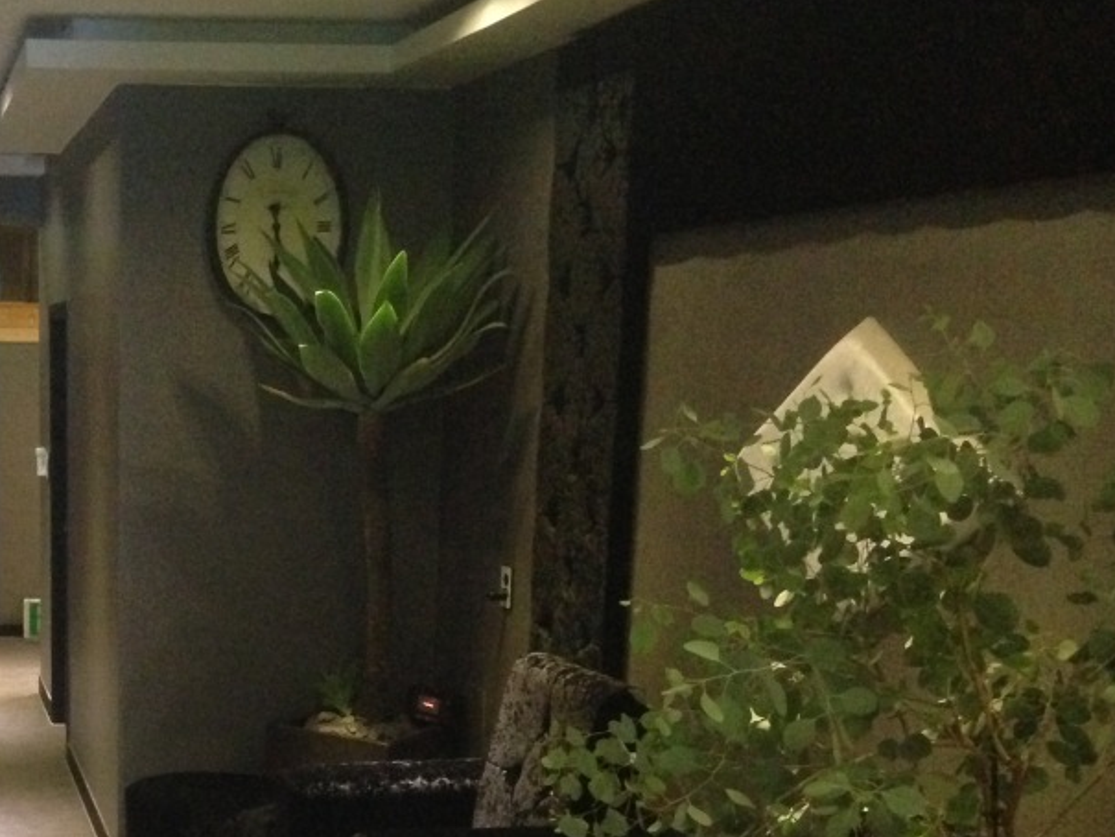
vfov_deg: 24.0
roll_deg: -1.0
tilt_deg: -7.8
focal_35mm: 60
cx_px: 112
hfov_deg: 30.7
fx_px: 1933
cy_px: 690
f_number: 2.4
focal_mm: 4.12
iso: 800
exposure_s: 1/15
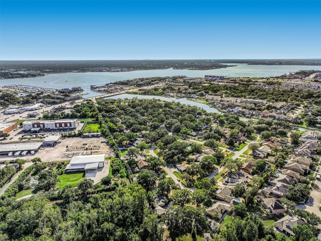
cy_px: 120
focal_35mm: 24
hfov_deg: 71.6
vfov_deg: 56.8
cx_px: 160
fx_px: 222
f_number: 4
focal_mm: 12.29
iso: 100
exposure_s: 1/120
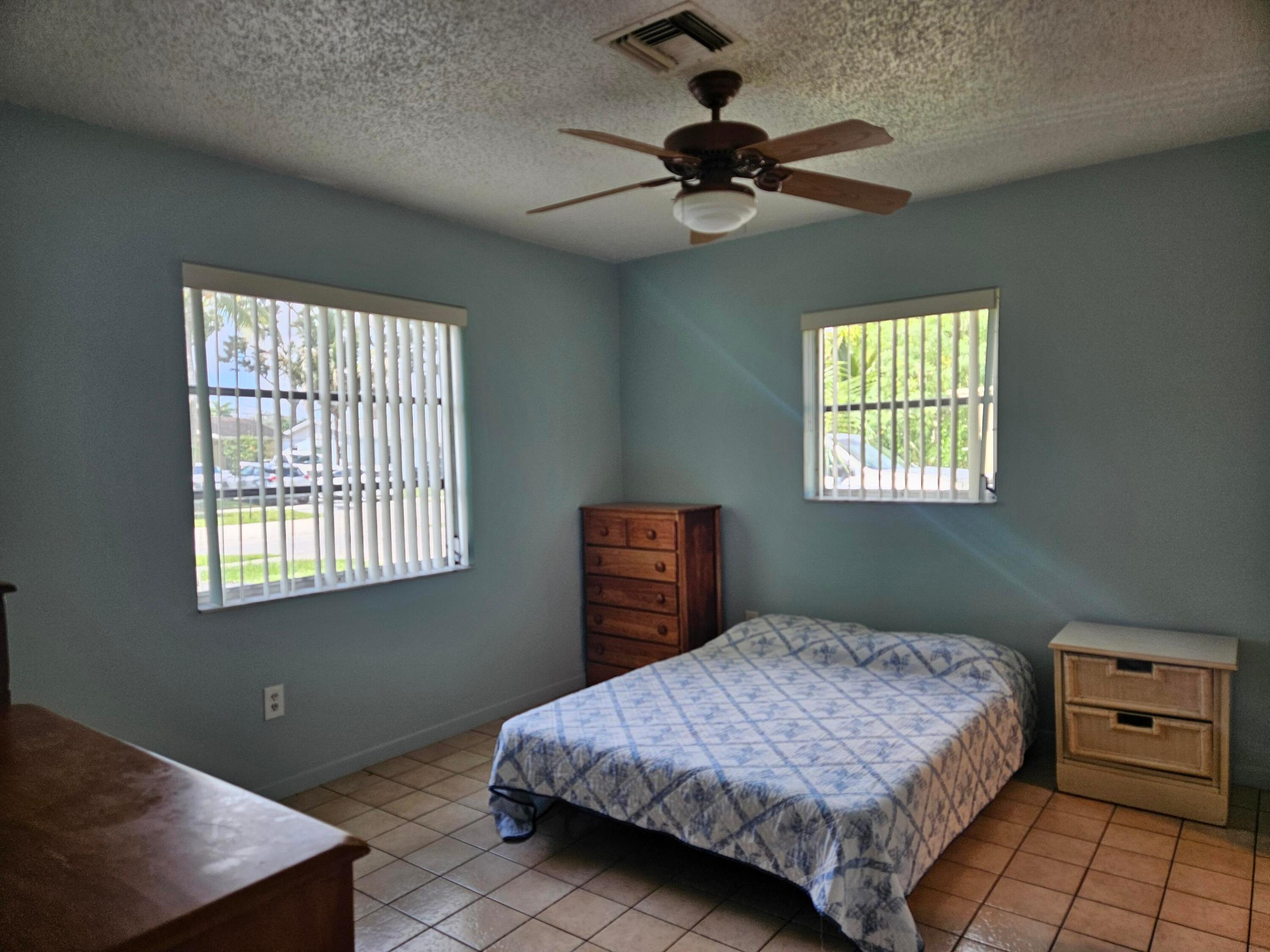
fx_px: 844
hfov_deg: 73.9
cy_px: 476
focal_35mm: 23
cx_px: 635
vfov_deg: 58.9
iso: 50
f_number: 1.8
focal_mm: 5.4
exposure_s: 1/180
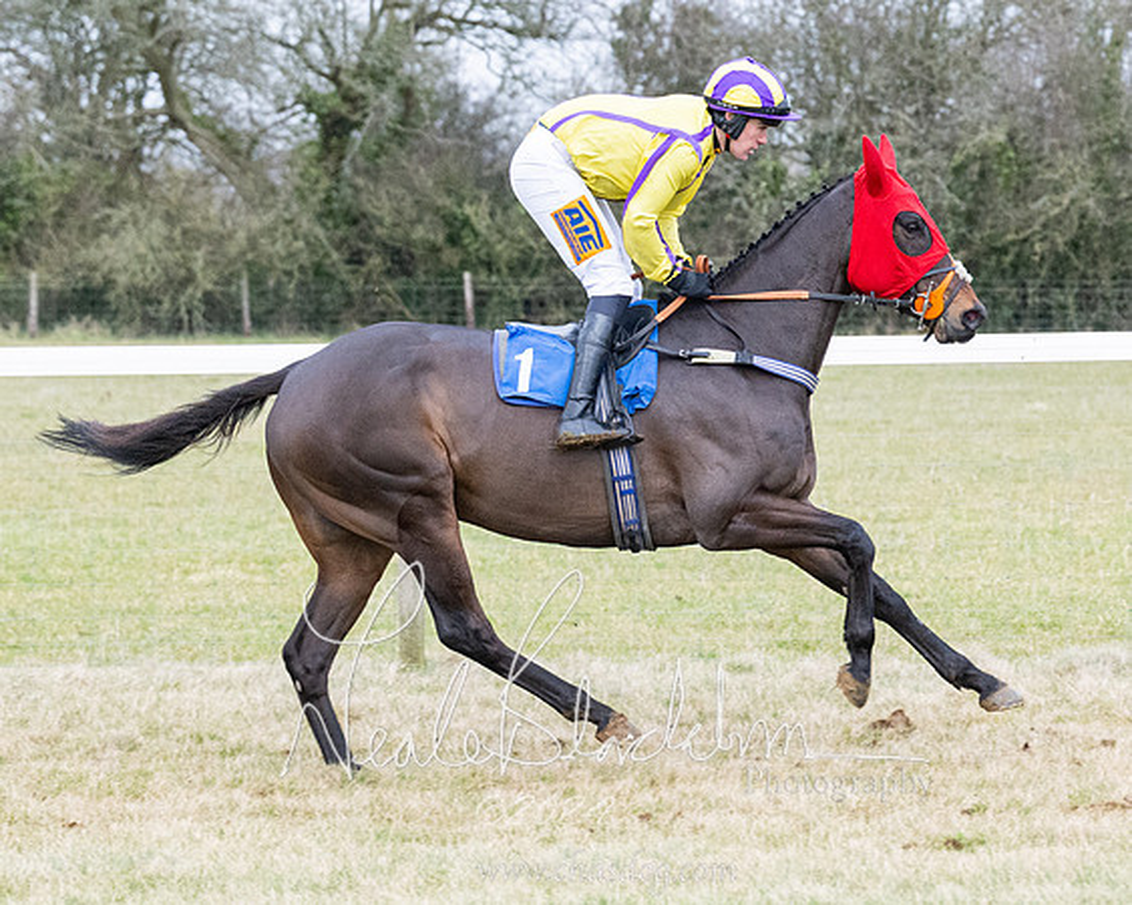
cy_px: 552
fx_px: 7136
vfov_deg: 7.3
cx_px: 918
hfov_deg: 9.0
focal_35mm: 213
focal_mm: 92
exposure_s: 1/1000
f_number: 4
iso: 1600
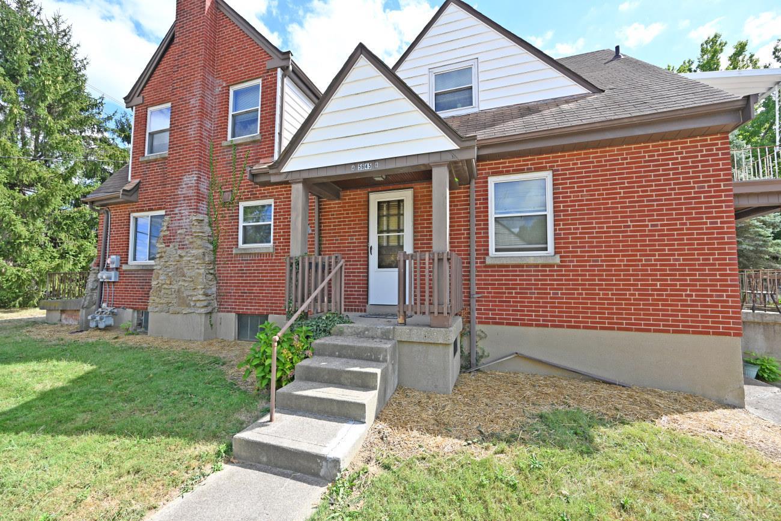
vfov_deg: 81.2
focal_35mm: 14
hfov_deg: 104.2
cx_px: 390
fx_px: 304
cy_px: 260
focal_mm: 14
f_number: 5.6
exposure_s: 1/250
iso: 100
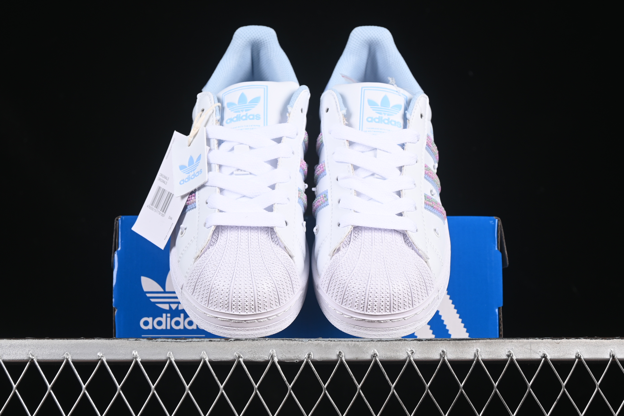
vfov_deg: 18.2
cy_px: 208
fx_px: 1300
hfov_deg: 27.0
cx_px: 312
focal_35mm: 75
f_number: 7.1
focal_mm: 50
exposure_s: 1/80
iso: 160
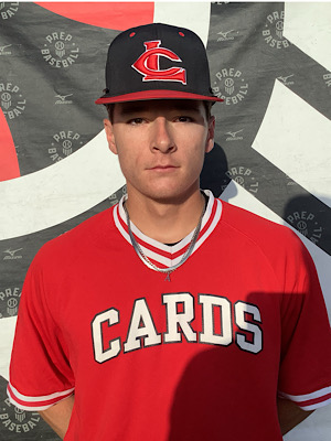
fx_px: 395
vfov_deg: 58.4
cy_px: 220
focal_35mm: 31
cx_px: 166
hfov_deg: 45.4
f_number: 2.4
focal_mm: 3.3
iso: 25
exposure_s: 1/1481
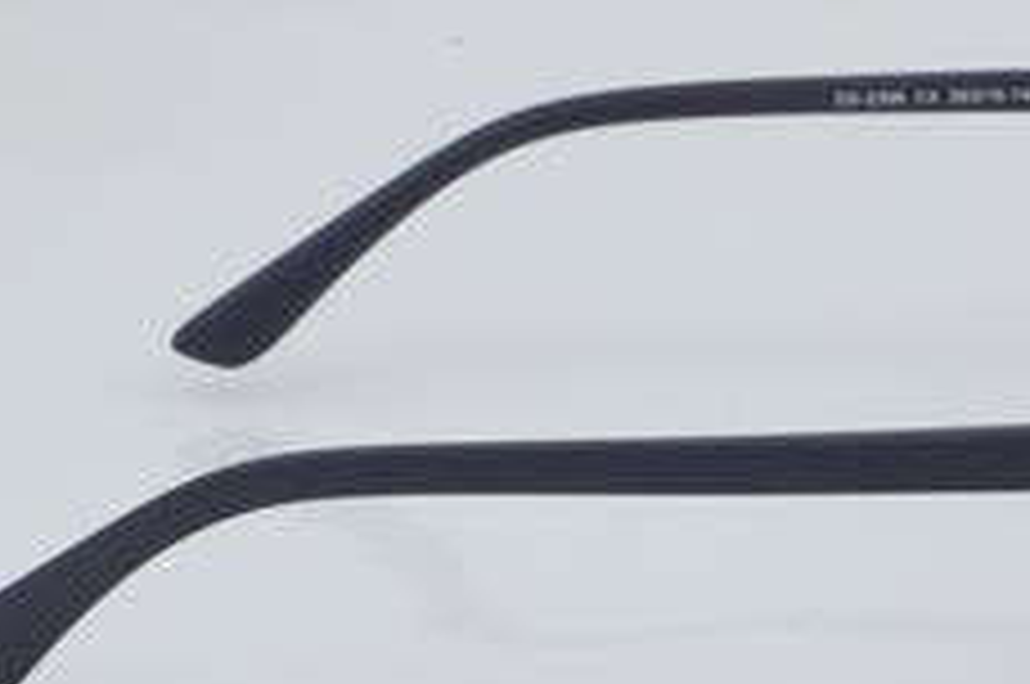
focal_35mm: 131
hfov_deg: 15.6
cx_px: 787
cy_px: 378
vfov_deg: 10.4
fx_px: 3743
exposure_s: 1/3
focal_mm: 50
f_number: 32
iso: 100
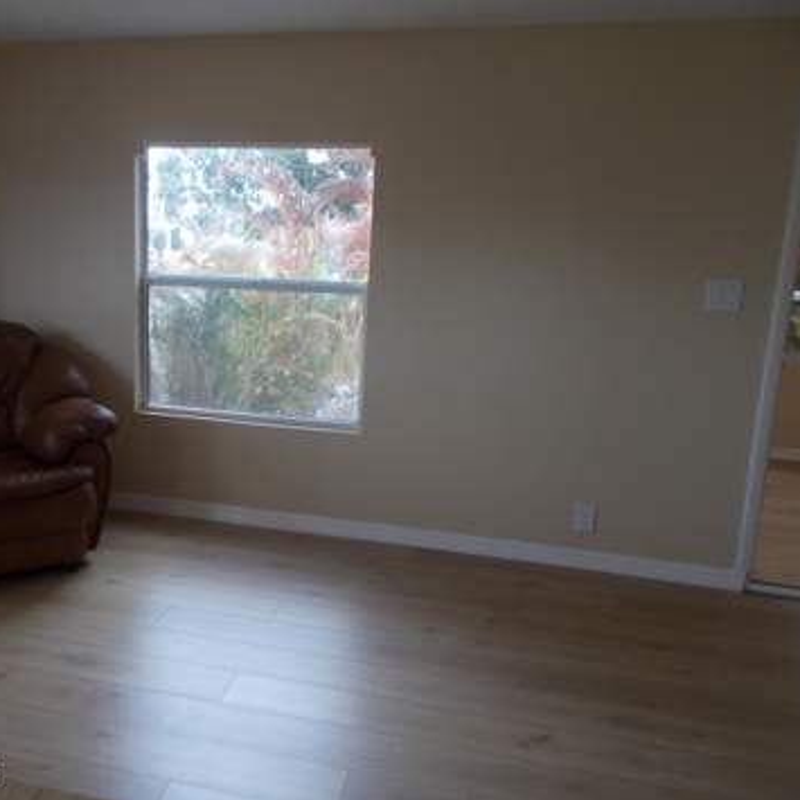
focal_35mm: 31
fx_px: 811
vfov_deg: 52.5
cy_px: 400
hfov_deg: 51.7
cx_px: 277
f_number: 3.2
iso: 80
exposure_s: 1/40
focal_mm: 4.6
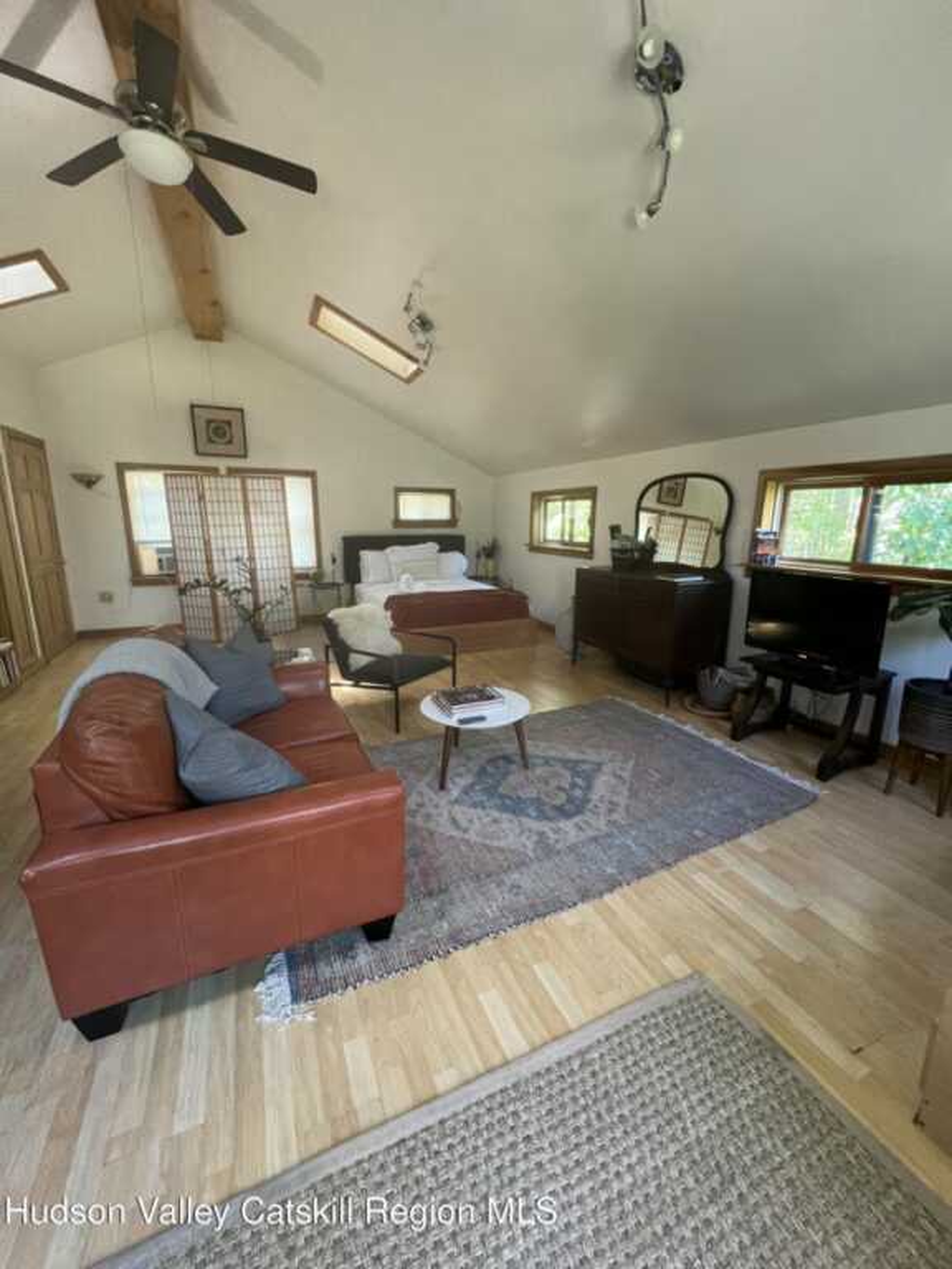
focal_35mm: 13
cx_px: 476
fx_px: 477
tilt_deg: -12.7
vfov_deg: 106.2
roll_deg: -0.3
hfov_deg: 89.9
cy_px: 634
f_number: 1.8
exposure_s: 1/60
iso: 400
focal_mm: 1.57
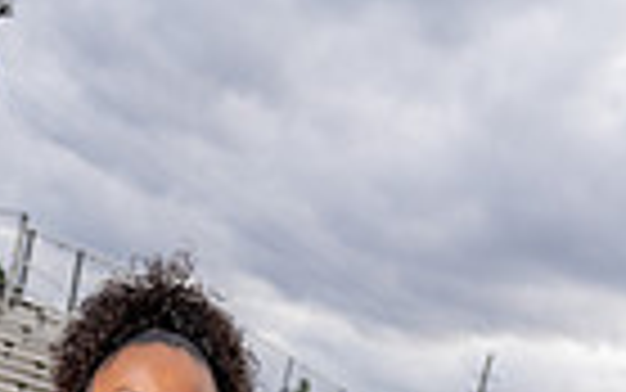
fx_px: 1519
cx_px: 158
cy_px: 1009
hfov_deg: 23.1
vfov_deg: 11.5
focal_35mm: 89
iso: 100
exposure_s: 1/250
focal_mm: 27
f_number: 4
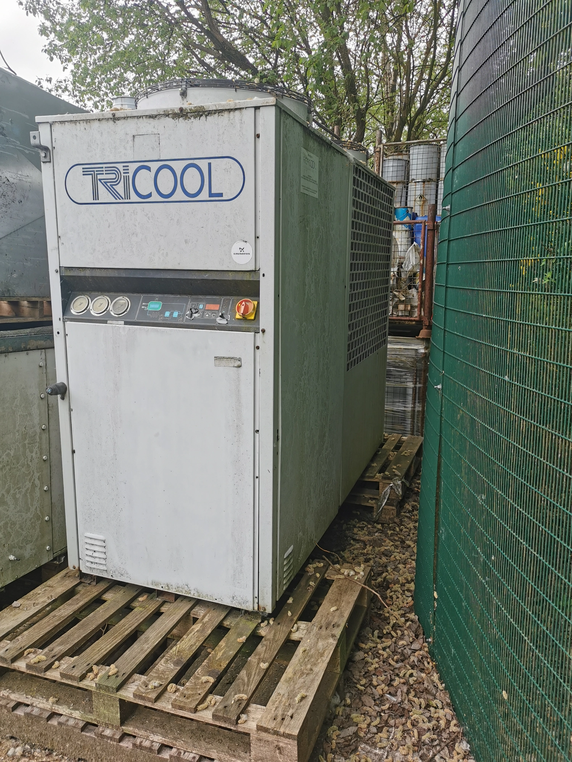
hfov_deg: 51.4
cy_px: 381
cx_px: 286
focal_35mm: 27
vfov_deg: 65.3
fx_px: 595
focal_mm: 5.58
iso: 50
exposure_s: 1/549
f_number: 1.8
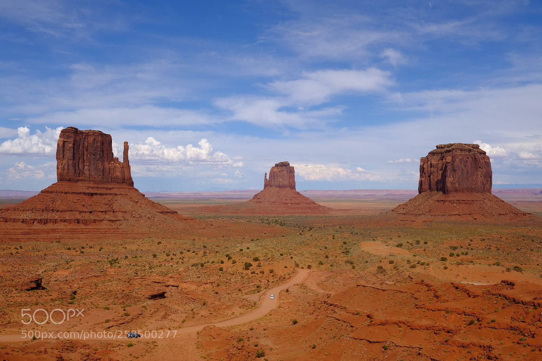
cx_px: 271
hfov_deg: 54.4
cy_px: 180
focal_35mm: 35
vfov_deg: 37.9
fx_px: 527
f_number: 5.6
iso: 200
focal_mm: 23
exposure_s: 1/1400
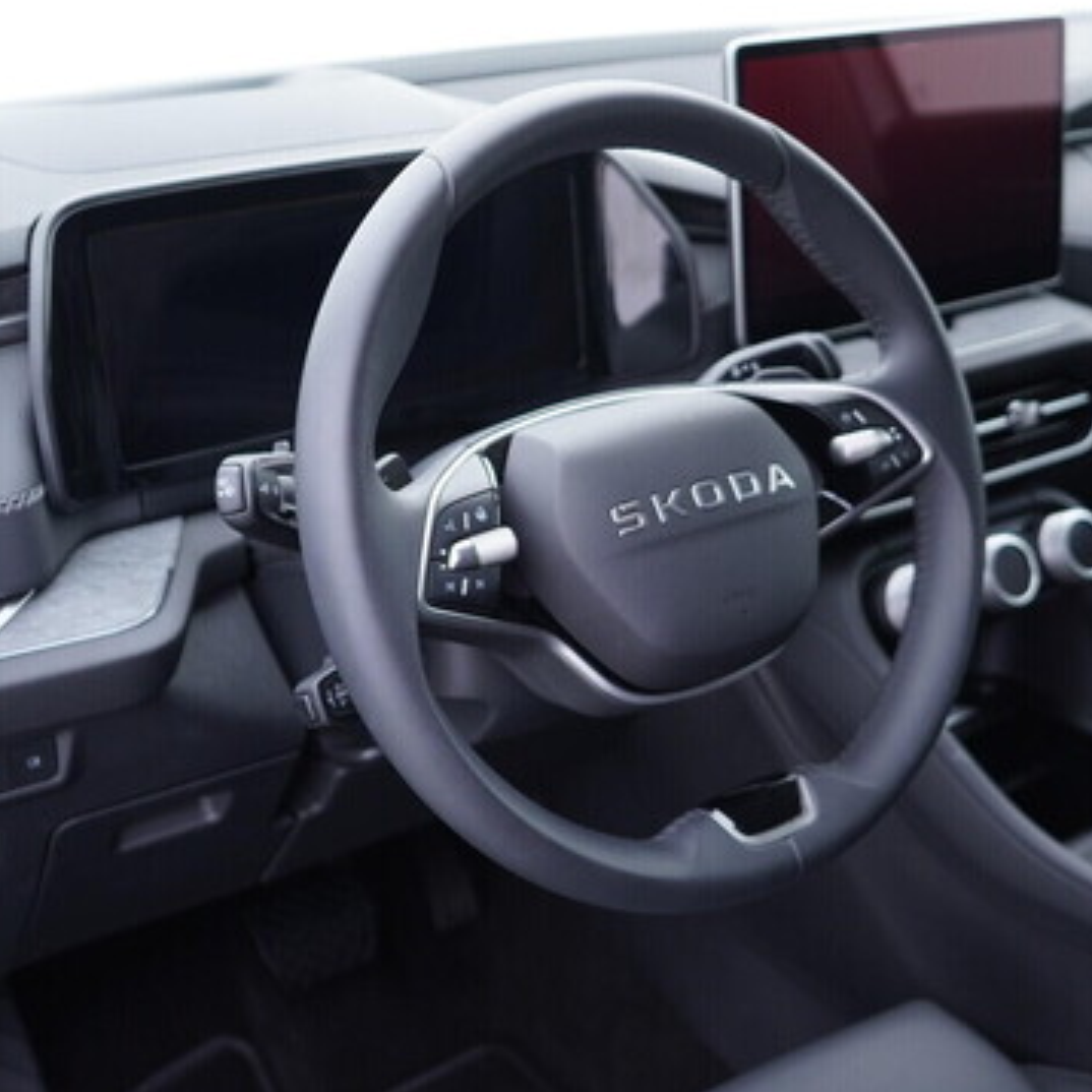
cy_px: 538
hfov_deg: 36.0
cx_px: 586
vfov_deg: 36.1
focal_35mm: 47
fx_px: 1677
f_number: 2.8
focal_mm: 24
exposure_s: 1/40
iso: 320
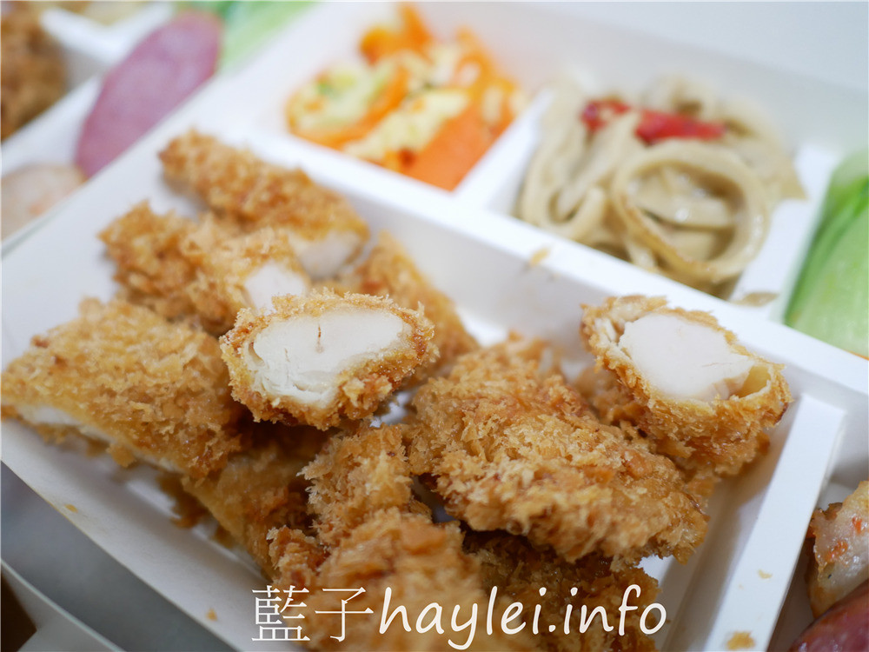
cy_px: 326
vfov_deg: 46.8
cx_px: 434
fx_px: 753
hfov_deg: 60.0
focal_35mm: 30
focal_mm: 15
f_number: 1.7
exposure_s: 1/60
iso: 640
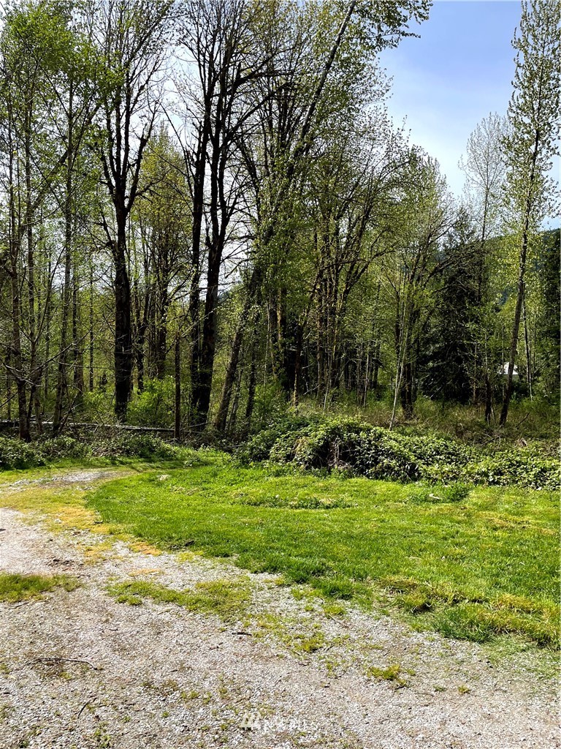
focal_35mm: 26
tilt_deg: +1.6
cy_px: 374
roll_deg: -0.7
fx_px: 562
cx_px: 280
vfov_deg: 67.3
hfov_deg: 53.1
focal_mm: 4.2
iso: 32
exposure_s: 1/1984
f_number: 1.6
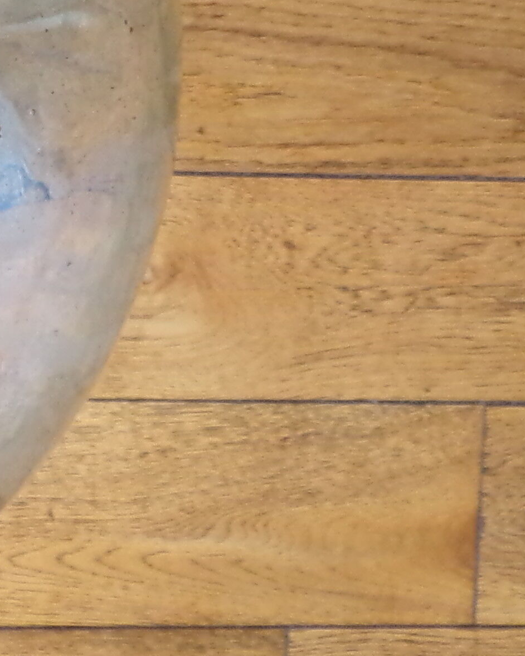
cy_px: -16
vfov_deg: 17.5
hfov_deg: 13.5
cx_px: -281
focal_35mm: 107
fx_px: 2078
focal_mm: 5
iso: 224
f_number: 3.1
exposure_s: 1/17
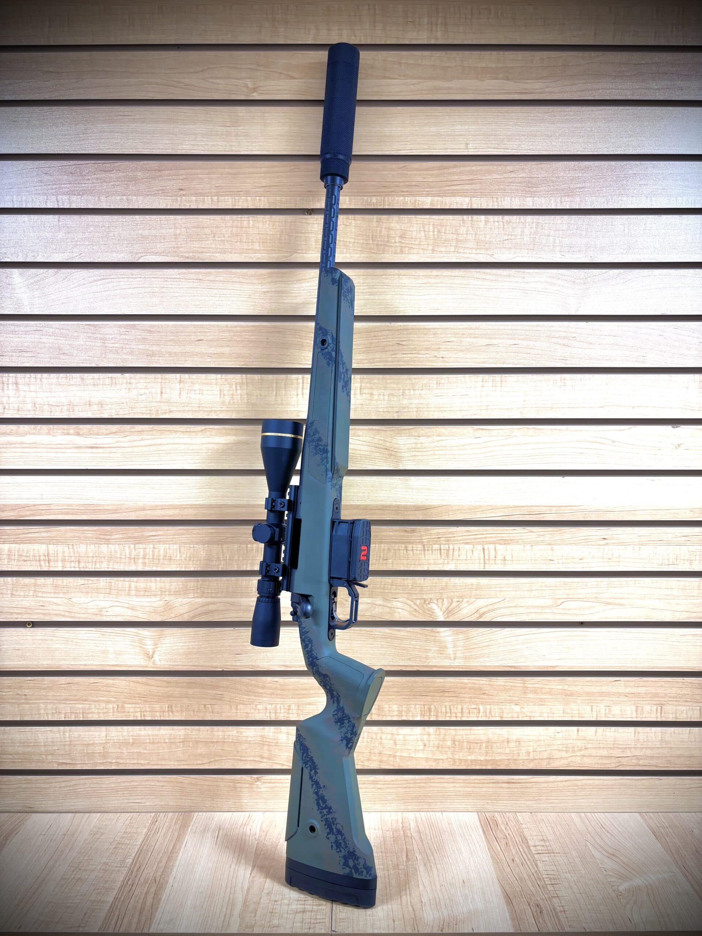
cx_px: 351
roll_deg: -1.0
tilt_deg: -3.9
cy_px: 468
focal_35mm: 26
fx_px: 703
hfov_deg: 53.1
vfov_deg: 67.3
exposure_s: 1/60
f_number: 1.6
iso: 100
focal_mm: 5.96
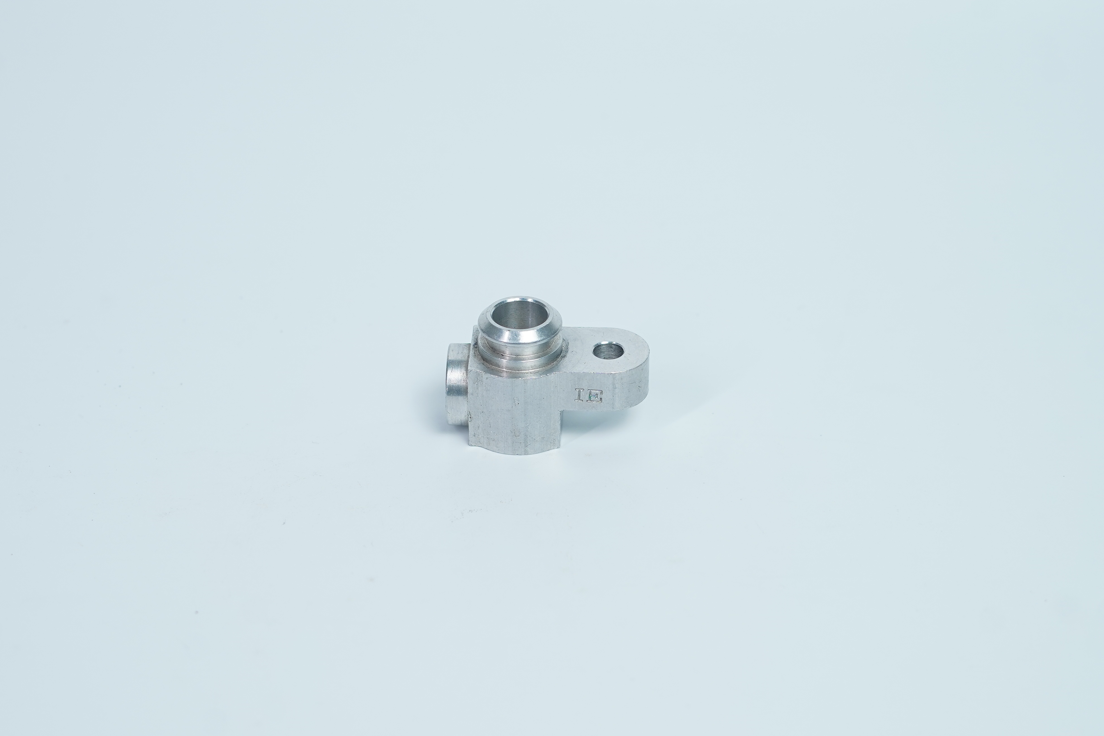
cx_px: 552
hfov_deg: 27.0
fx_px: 2300
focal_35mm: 75
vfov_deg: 18.2
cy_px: 368
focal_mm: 50
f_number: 4.5
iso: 320
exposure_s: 1/160
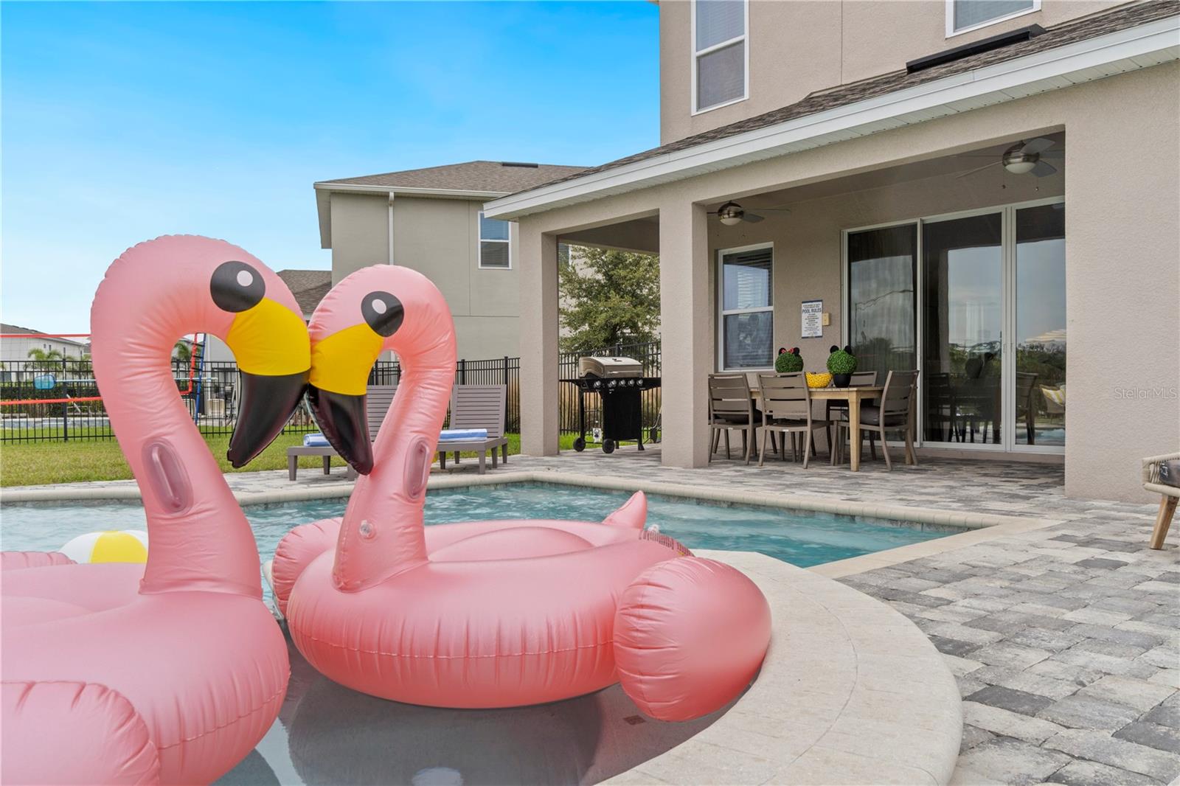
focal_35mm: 27
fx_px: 885
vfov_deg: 47.9
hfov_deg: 67.4
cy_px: 393
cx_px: 590
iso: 100
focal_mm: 18
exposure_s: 1/30
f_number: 8
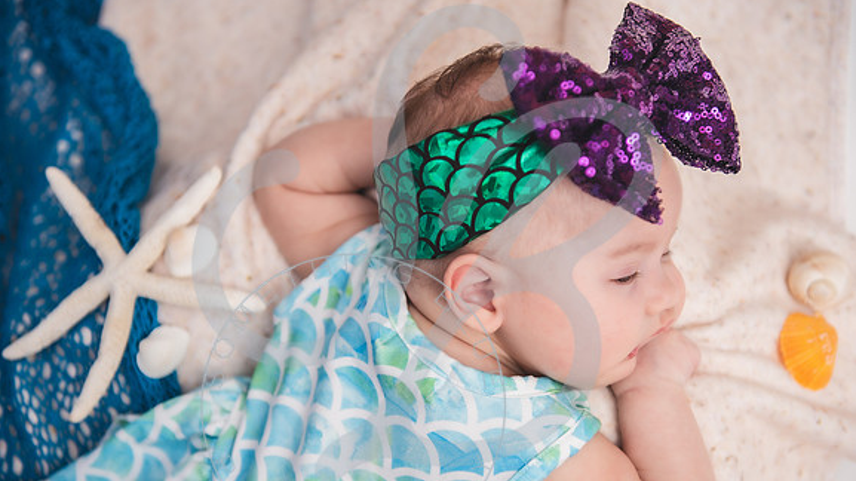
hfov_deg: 35.5
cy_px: 281
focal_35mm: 59
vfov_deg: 20.3
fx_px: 1339
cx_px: 427
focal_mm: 56
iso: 100
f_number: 3.5
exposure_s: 1/200
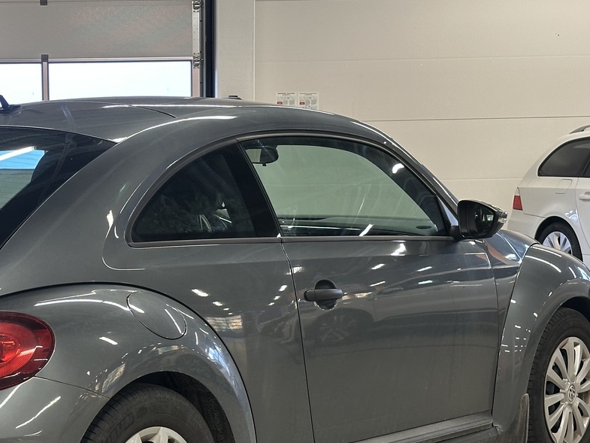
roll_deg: +0.7
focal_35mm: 88
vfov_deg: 16.7
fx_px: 1500
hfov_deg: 21.9
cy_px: 322
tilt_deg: -6.1
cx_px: 106
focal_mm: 6.86
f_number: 1.78
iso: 125
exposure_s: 1/50
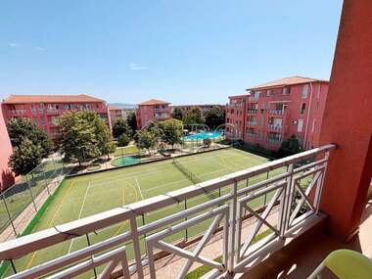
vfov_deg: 85.7
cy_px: 140
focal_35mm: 14
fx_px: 150
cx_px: 186
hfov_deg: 102.1
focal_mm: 2.22
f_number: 2.2
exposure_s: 1/2028
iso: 50
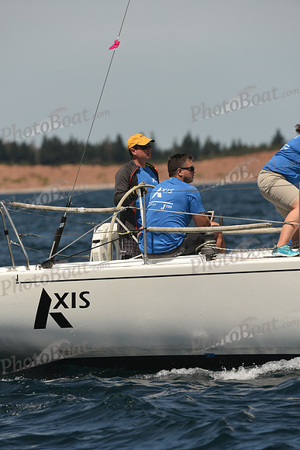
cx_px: 150
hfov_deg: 3.4
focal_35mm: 400
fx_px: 4997
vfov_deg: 5.2
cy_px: 225
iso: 250
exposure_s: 1/1000
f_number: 7.1
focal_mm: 400
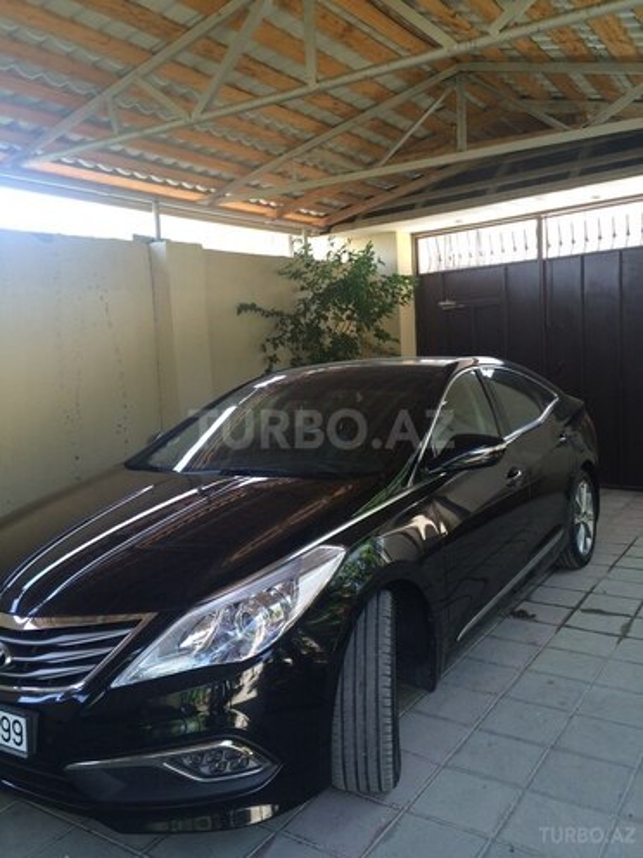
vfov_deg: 61.7
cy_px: 429
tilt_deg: -8.8
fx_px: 718
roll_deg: +3.4
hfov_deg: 48.2
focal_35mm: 29
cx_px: 322
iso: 50
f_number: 2.2
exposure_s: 1/100
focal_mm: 4.15
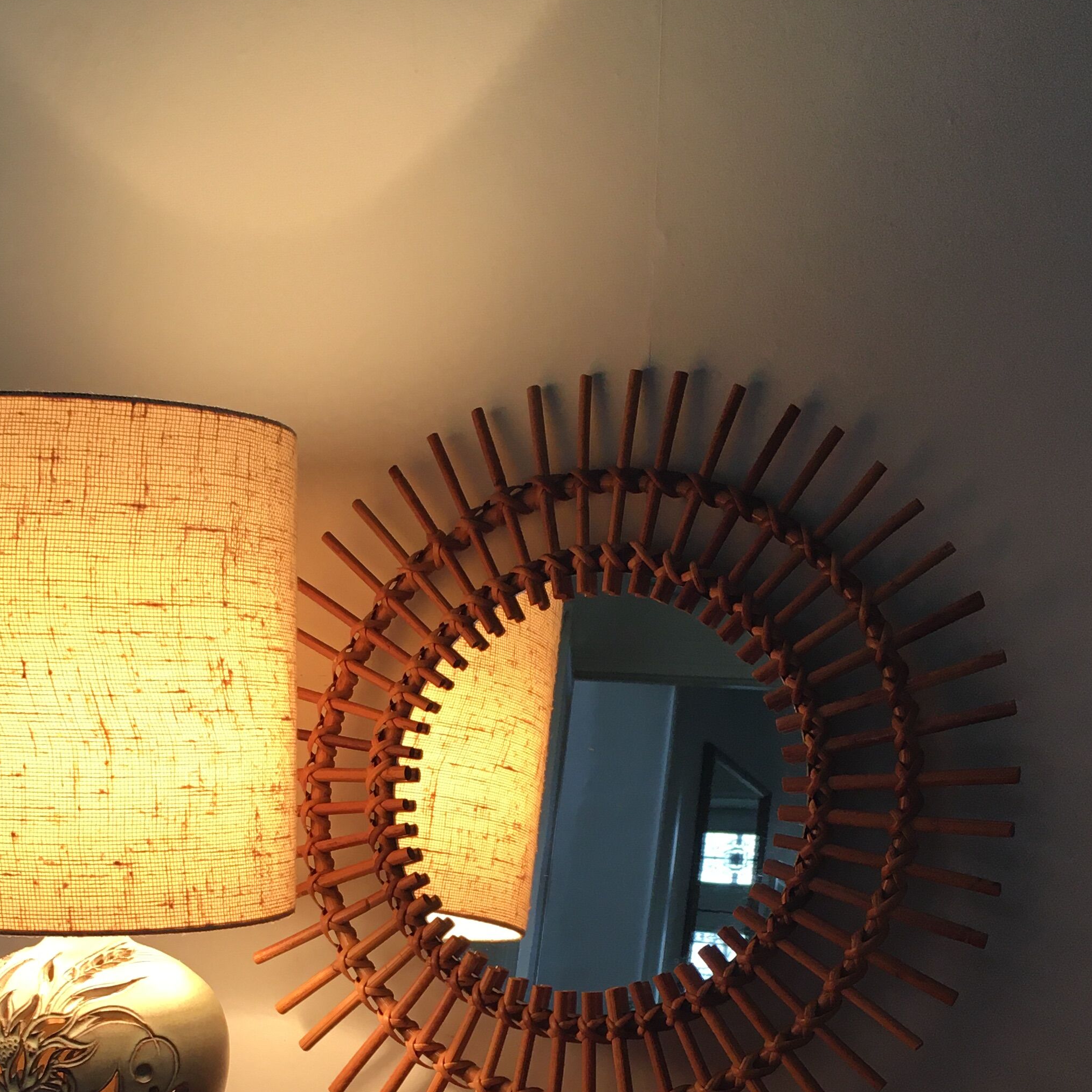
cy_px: 958
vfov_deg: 32.0
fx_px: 1820
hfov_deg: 33.3
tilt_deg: -8.8
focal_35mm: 51
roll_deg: -0.7
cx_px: 465
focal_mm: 4.15
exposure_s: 1/30
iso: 25
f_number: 2.2
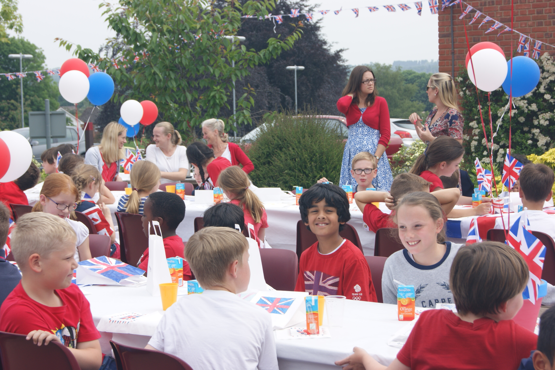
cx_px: 278
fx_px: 1156
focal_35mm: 75
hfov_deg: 27.0
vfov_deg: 18.2
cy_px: 185
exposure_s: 1/125
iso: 100
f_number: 10
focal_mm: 50
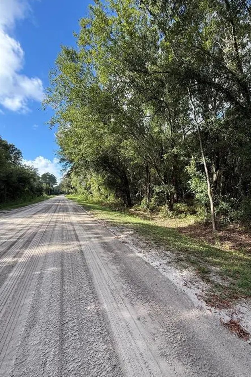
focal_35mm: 15
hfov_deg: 76.8
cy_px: 192
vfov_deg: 100.4
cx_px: 145
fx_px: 157
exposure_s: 1/273
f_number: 2.2
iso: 64
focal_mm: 2.22
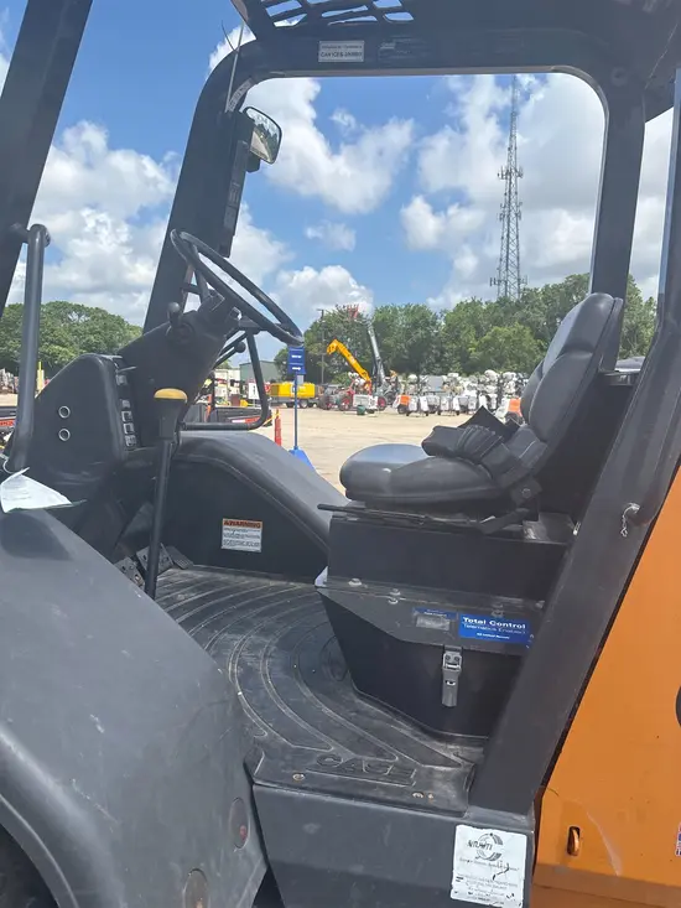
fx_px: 682
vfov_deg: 67.3
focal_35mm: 26
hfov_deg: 53.1
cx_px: 340
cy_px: 454
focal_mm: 5.96
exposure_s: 1/2857
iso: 50
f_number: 1.6
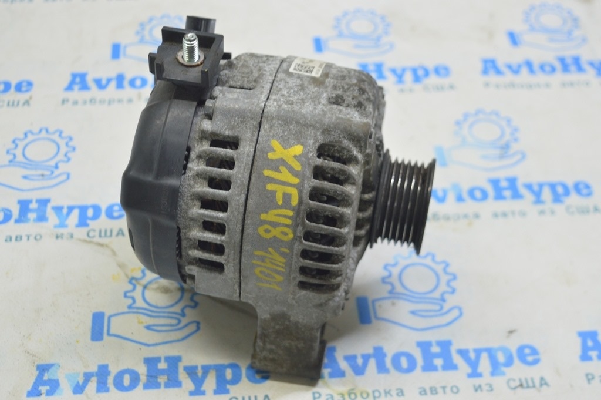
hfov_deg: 35.1
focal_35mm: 57
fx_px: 951
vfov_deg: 23.7
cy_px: 200
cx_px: 300
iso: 400
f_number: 5.6
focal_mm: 38
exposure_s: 1/20
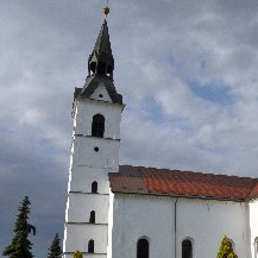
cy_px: 155
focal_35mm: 42
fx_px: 354
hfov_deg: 38.5
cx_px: 206
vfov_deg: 39.9
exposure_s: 1/800
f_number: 13
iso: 400
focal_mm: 16
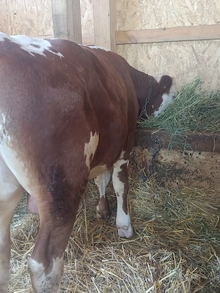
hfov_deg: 40.7
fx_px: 297
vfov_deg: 52.6
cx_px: 110
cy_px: 146
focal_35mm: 35
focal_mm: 5.24
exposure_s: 1/25.1
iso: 1037
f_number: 1.7
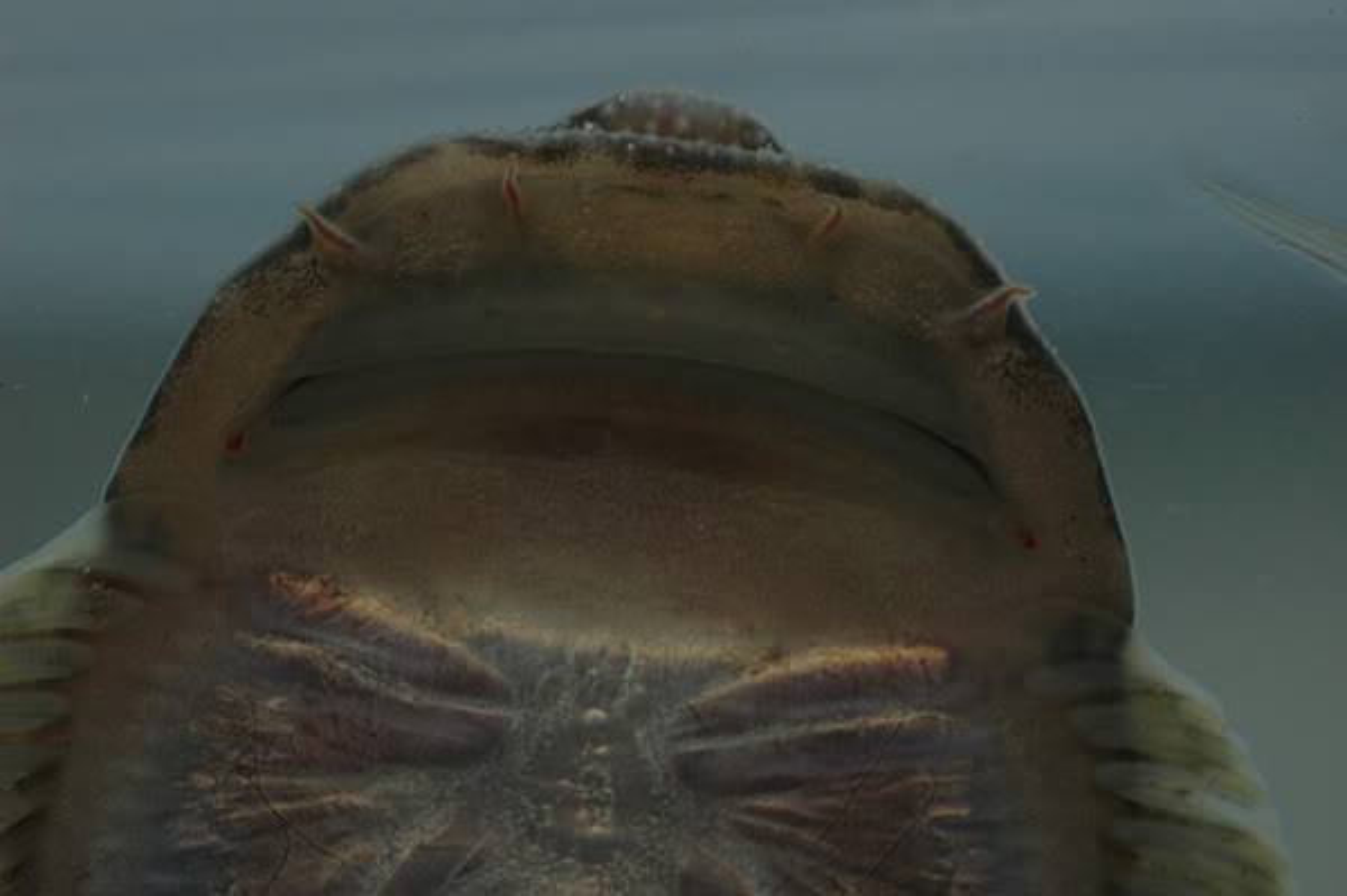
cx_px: 674
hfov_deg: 13.7
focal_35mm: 150
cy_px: 448
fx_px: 5608
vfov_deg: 9.1
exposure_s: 1/125
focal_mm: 100
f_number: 13
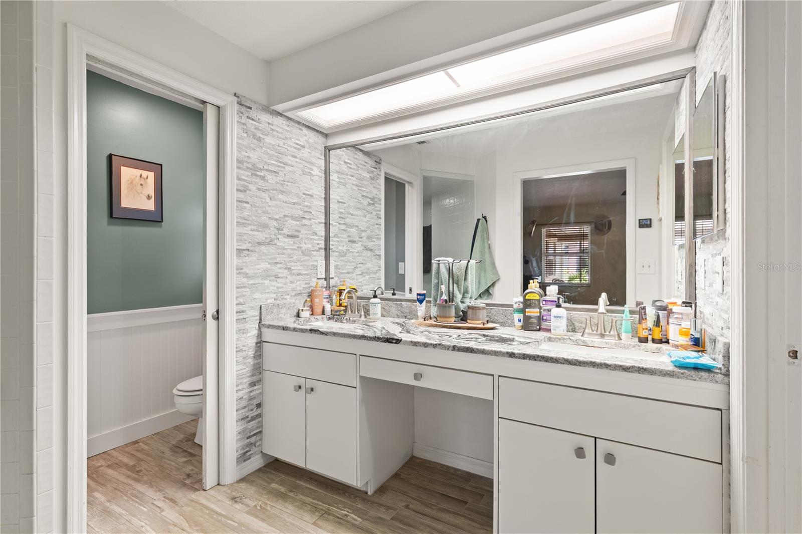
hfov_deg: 96.7
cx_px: 401
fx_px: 356
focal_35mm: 16
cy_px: 267
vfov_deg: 73.7
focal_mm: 16
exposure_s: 1/4
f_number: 7.1
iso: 800
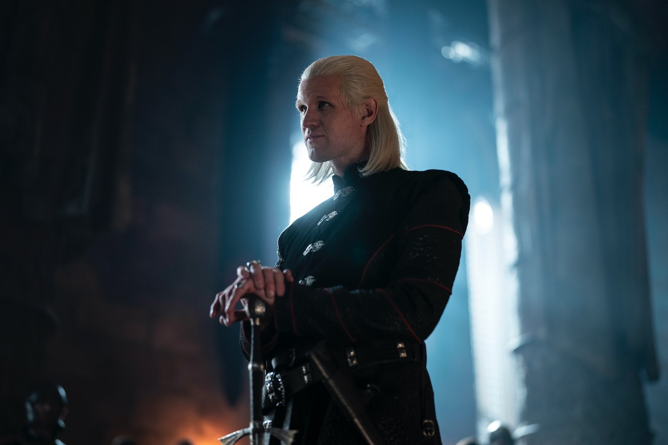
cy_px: 222
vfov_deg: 27.0
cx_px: 334
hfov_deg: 39.6
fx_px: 928
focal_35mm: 50
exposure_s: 1/160
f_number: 1.2
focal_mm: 50
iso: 800
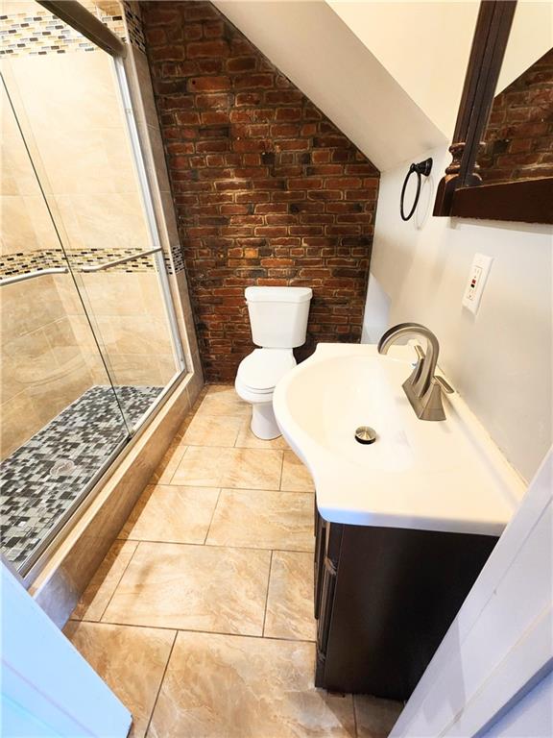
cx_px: 276
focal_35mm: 13
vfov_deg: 106.2
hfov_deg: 89.9
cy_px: 369
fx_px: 277
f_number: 2.2
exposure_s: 1/60
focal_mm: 2.2
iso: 400
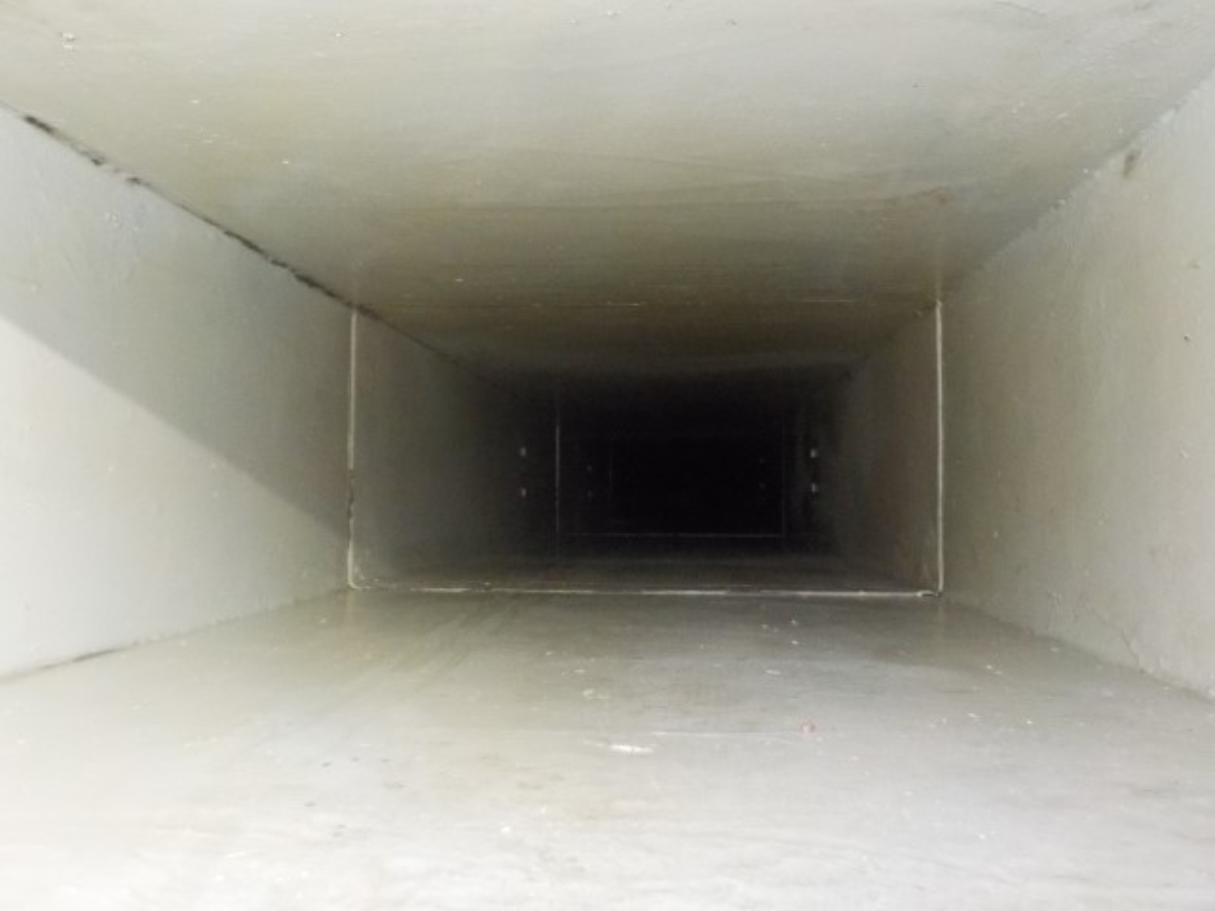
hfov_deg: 60.0
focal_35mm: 30
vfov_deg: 46.8
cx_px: 608
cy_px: 456
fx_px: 1053
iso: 720
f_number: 3.3
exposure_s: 1/15
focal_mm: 4.1
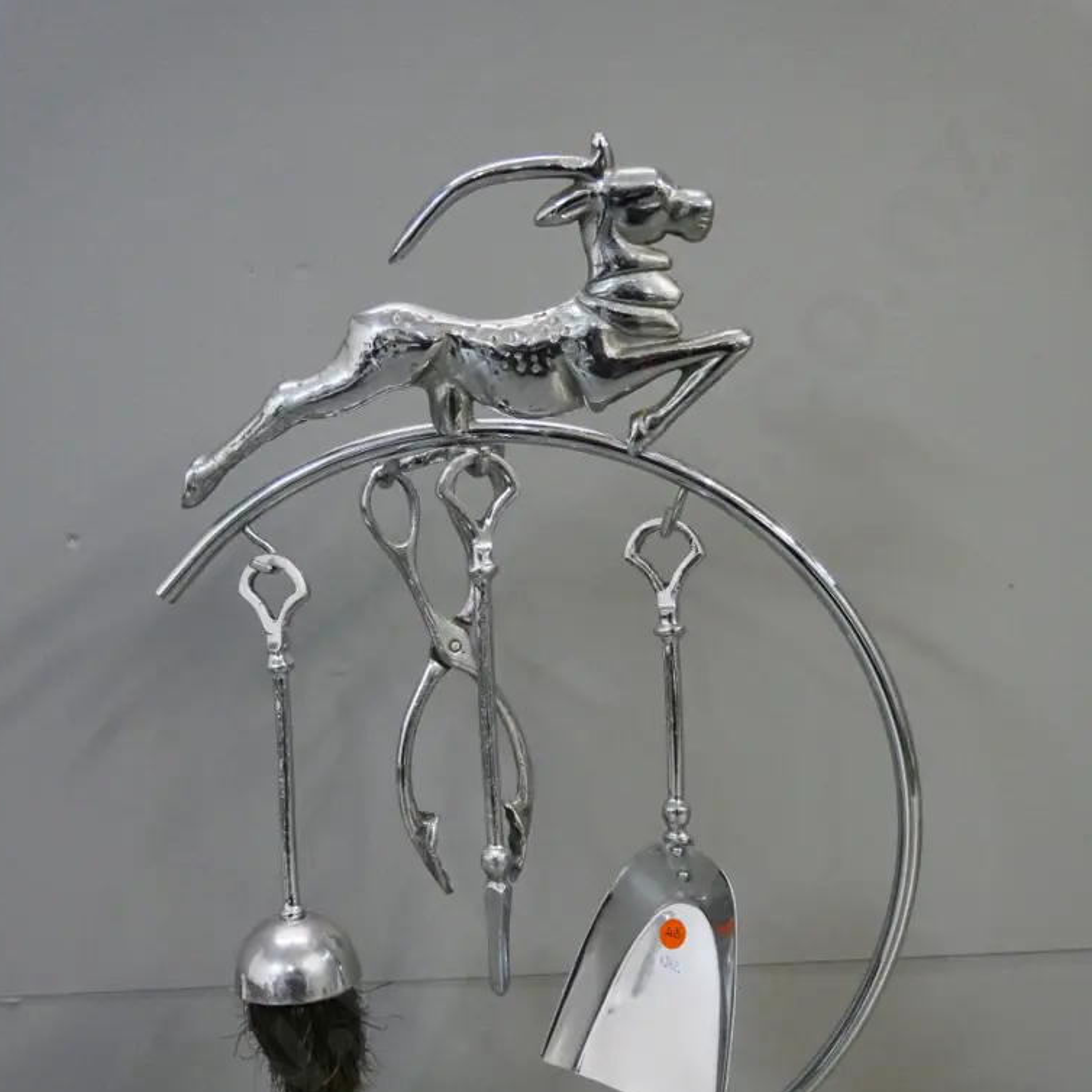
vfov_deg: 45.3
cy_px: 730
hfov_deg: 46.0
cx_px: 539
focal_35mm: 36
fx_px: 1285
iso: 3200
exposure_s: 1/200
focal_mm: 15
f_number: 4
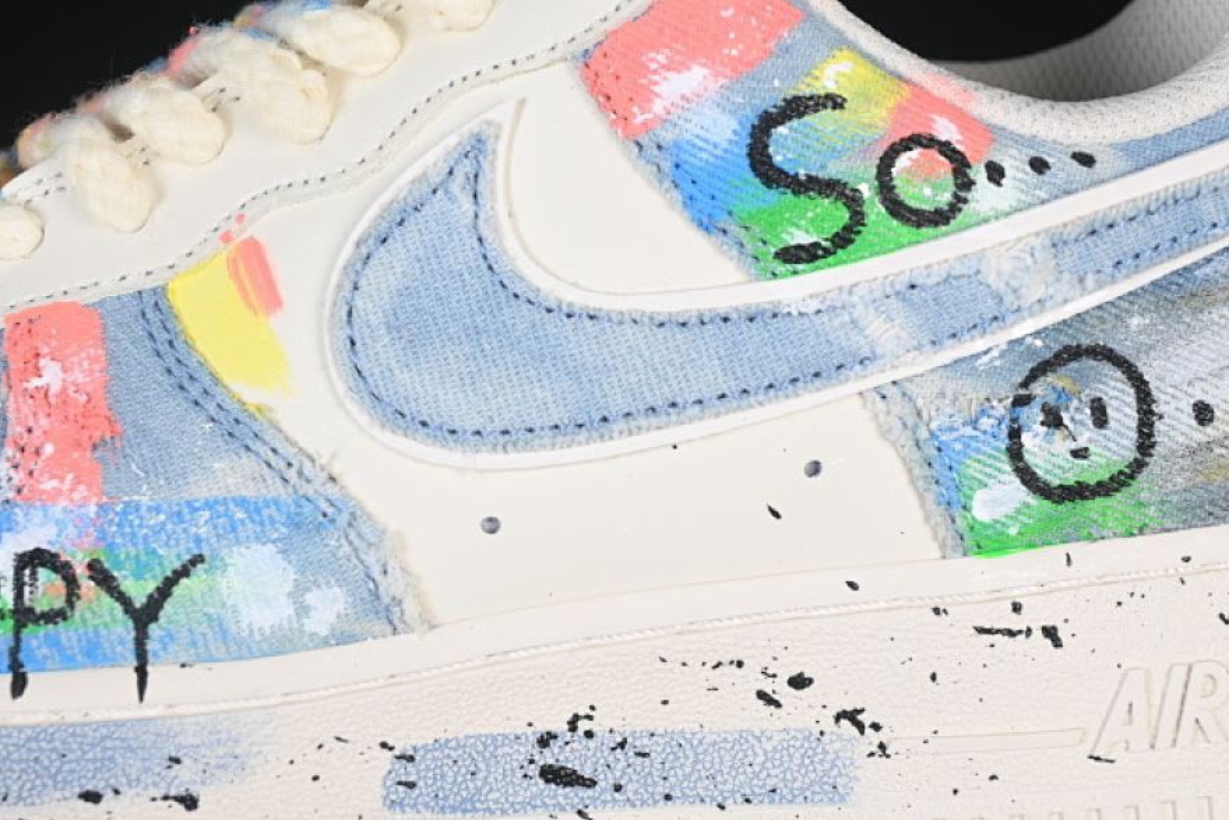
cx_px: 621
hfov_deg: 22.1
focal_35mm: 92
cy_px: 369
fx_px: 3141
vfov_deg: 14.9
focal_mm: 50
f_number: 7.1
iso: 160
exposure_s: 1/80
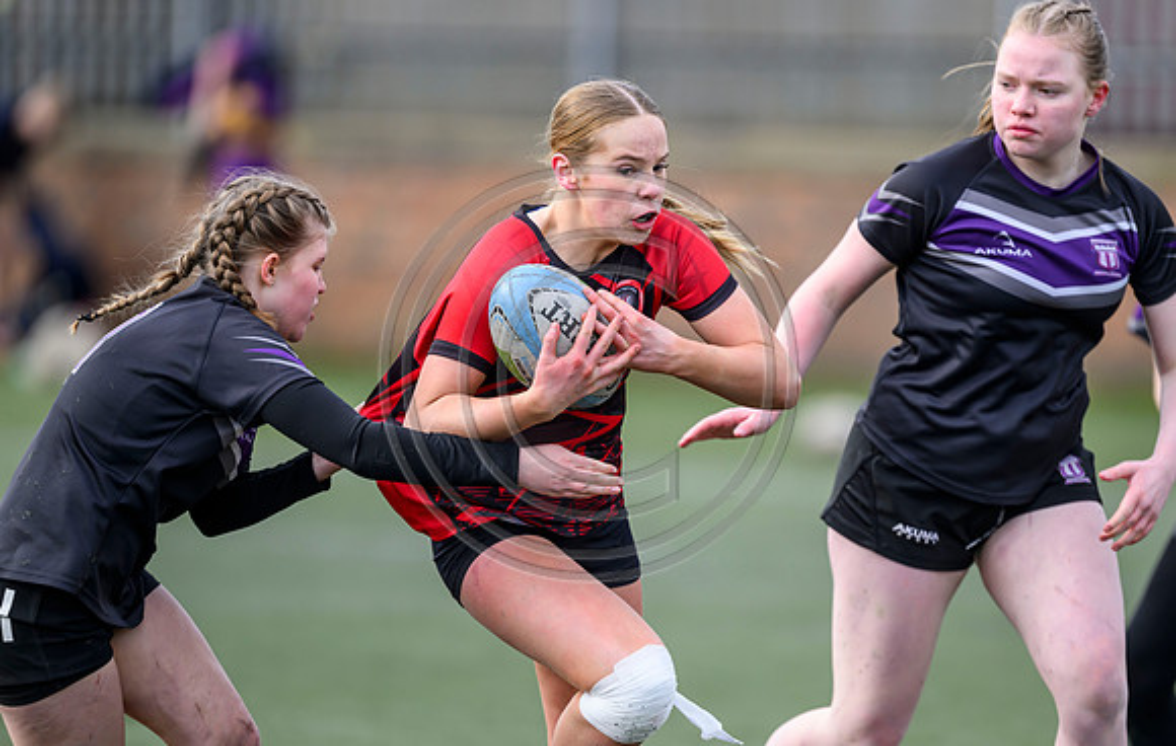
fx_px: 14991
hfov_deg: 4.5
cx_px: 675
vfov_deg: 2.9
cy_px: 449
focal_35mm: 466
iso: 500
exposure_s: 1/1600
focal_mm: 400
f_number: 3.2
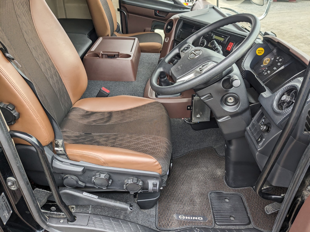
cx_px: 155
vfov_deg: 51.4
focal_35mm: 27
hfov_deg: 65.3
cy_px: 116
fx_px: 242
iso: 51
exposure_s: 1/141
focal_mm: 4.38
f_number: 1.73
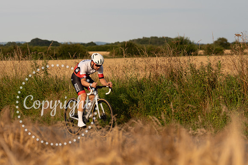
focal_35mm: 143
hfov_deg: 14.4
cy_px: 65
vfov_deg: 9.6
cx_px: 105
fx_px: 982
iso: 160
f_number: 4.5
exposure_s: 1/800
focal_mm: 100
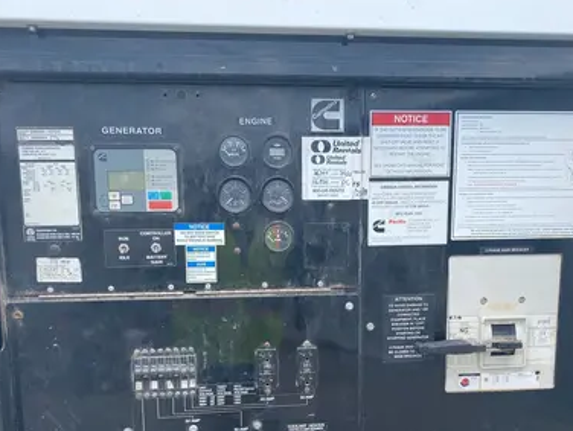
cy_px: 307
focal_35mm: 38
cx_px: 305
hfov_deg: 48.9
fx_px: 630
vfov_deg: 37.1
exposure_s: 1/839
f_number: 1.8
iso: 32
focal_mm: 4.25
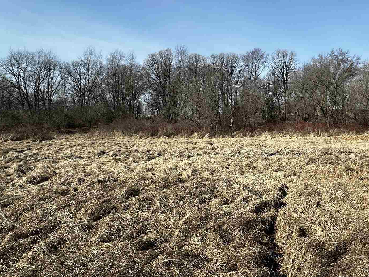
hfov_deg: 55.9
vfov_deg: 45.4
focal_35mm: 31
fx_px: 331
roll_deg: +0.4
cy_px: 148
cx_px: 270
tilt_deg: -4.0
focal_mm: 2.22
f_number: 2.2
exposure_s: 1/1855
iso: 40
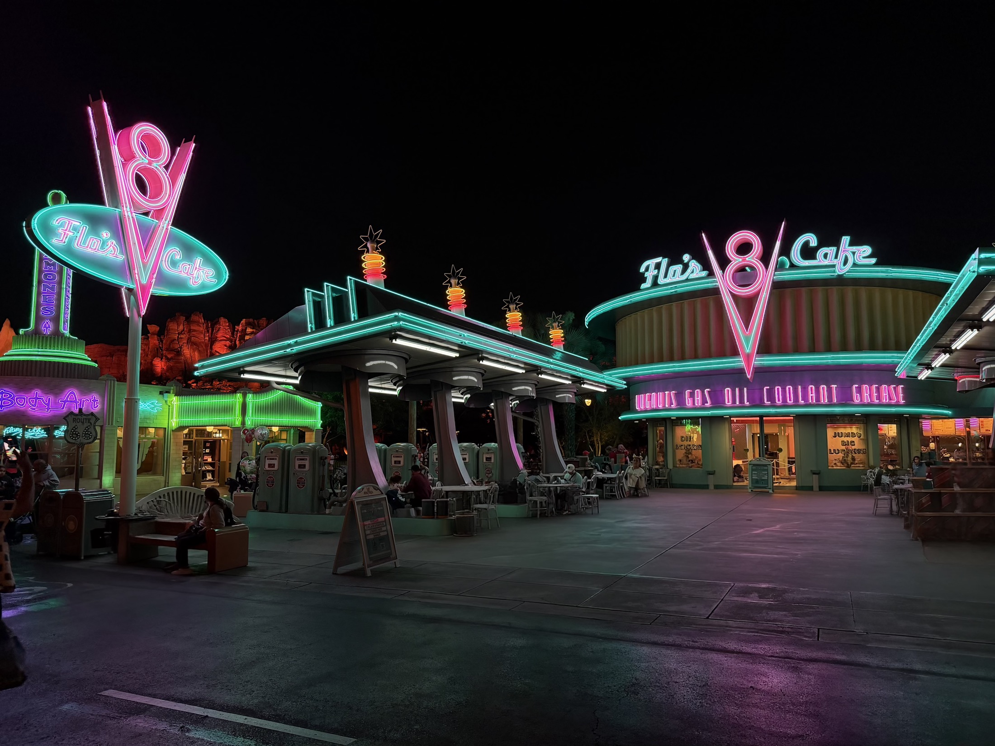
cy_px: 373
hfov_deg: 71.6
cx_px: 498
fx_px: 690
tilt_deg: +6.3
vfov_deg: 56.8
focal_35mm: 24
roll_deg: +0.2
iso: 200
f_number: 1.78
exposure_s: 1/60
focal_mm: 6.76
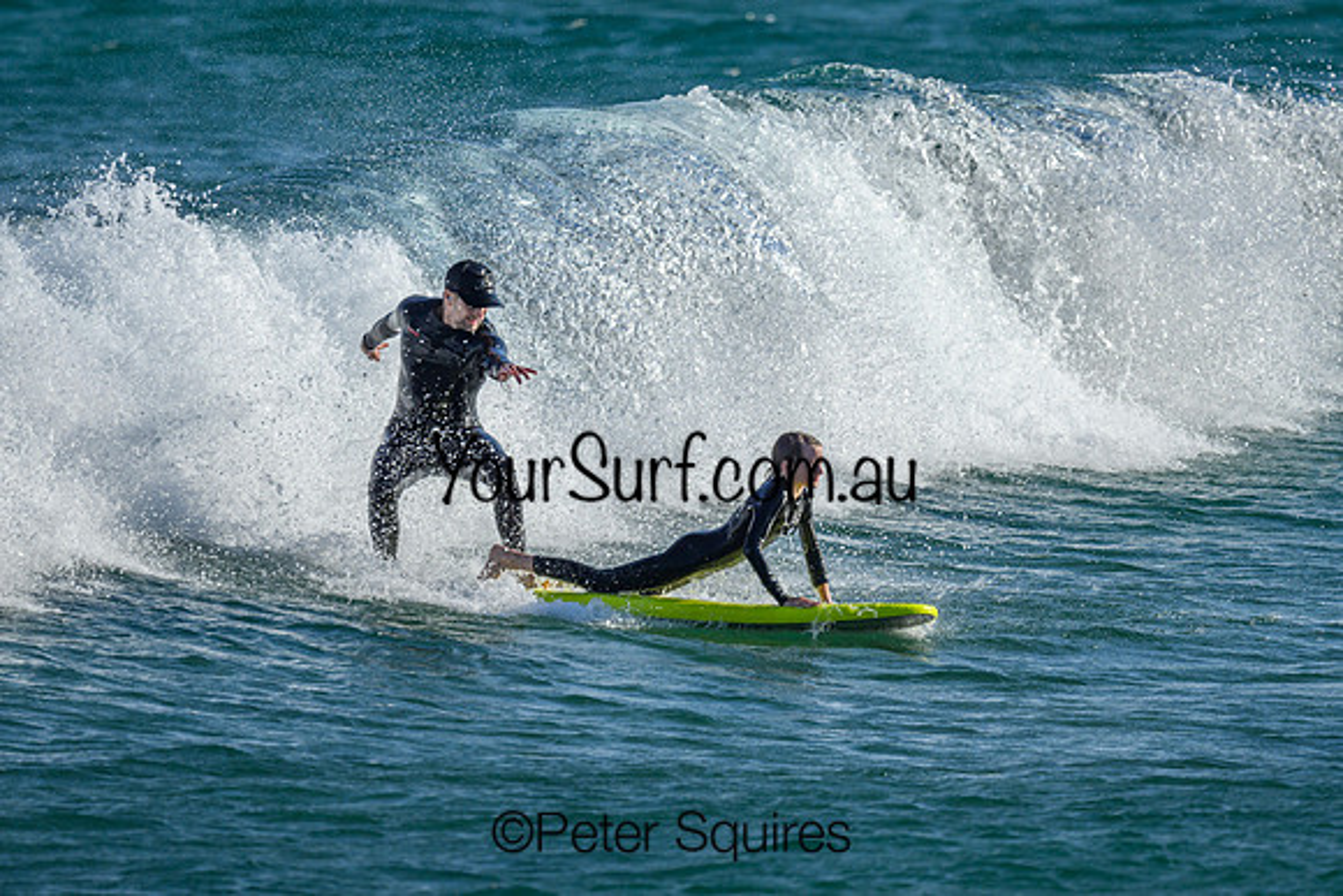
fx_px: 41043
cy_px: 475
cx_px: 684
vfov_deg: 1.3
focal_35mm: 1100
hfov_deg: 1.9
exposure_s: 1/2000
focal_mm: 800
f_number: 6.3
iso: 280
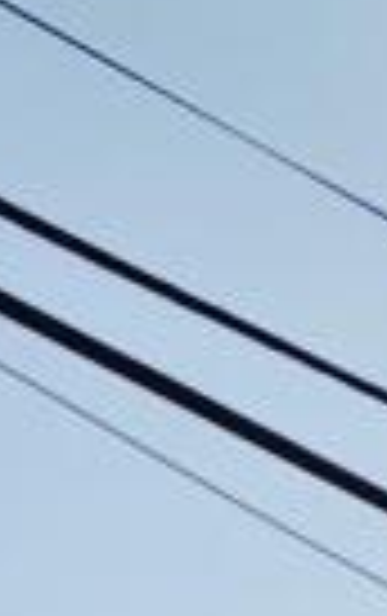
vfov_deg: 7.5
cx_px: 130
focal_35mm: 237
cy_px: 2014
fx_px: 3987
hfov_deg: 5.6
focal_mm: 5.56
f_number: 1.88
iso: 50
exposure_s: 1/544
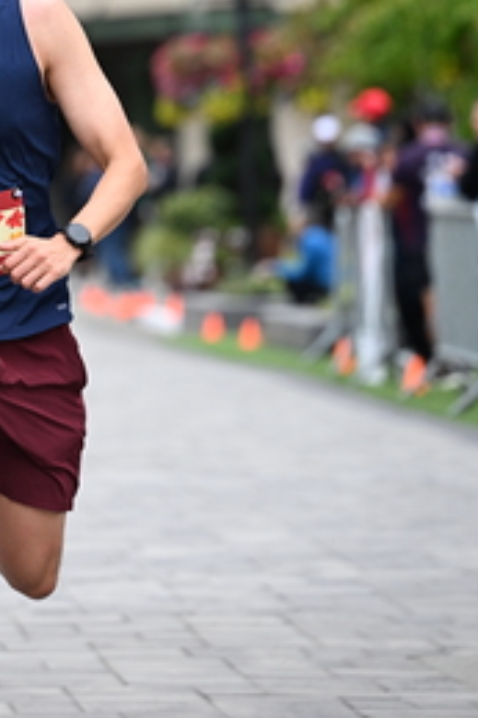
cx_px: -23
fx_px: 5484
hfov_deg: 5.0
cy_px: 44
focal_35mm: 275
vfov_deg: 7.5
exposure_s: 1/2000
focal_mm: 130
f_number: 2.8
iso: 640
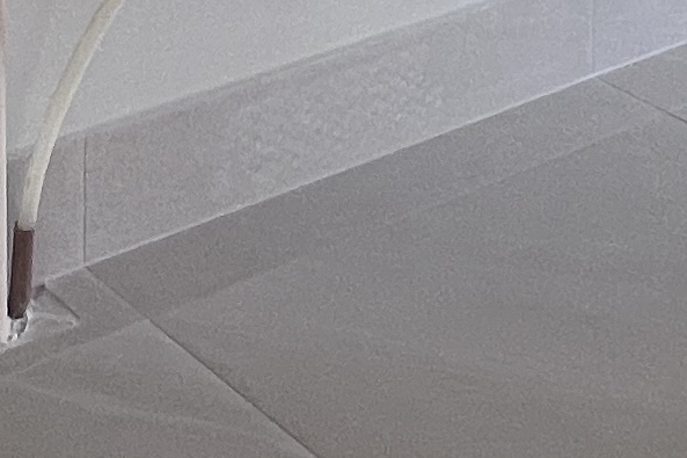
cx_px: 141
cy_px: -747
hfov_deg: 21.9
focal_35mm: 92
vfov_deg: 11.4
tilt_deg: -0.4
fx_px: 1755
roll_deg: -0.3
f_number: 1.8
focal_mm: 1.57
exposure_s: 1/99
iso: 80
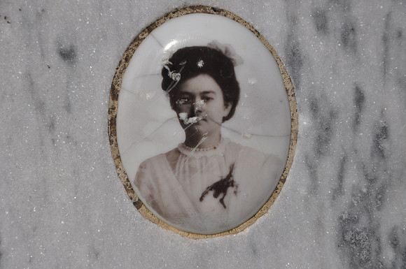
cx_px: 203
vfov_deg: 8.7
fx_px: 1774
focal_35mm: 158
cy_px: 134
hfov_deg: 13.1
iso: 200
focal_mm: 105
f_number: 9
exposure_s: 1/320
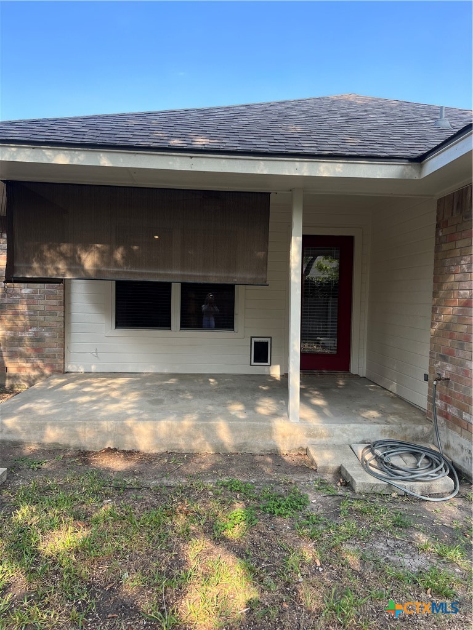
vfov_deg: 67.3
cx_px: 236
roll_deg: -1.0
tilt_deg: -2.7
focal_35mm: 26
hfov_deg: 53.1
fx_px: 474
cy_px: 315
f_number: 1.5
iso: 50
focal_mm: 5.7
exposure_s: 1/563
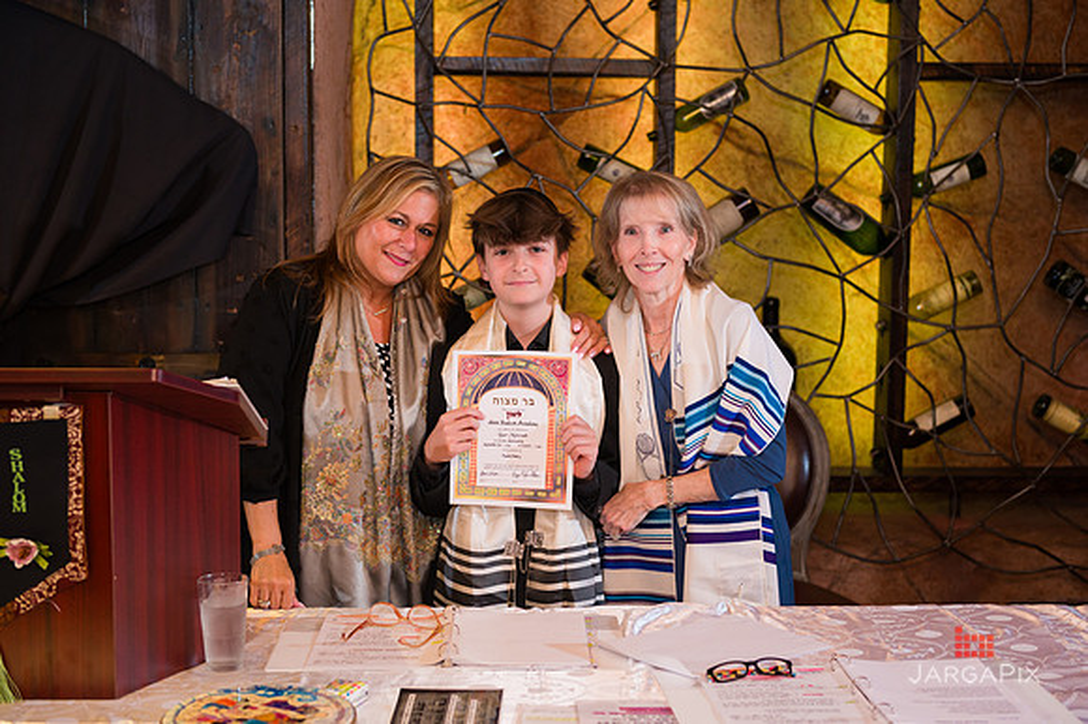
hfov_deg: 36.6
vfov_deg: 24.8
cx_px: 545
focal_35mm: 54
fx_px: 1644
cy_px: 361
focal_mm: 52
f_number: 4
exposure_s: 1/200
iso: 1250
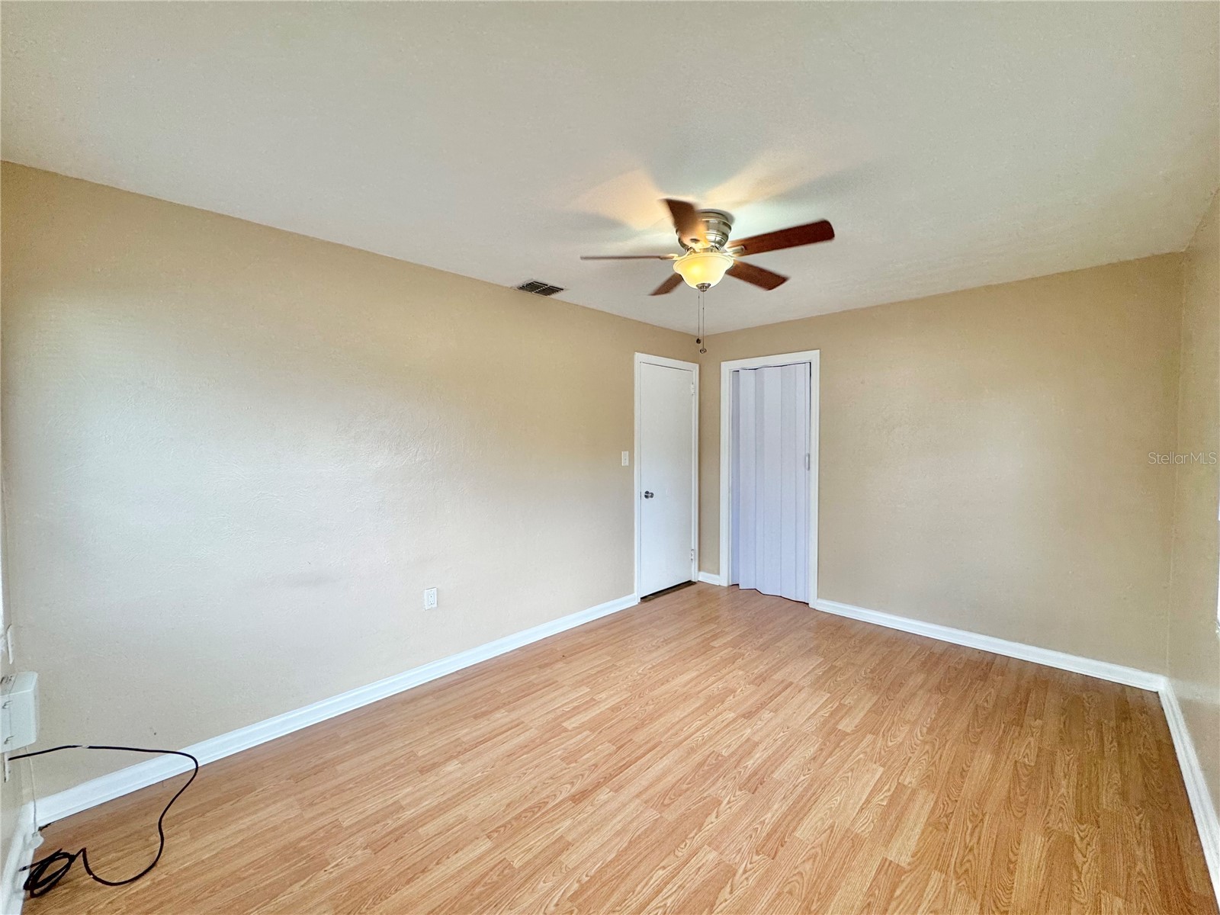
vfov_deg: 85.7
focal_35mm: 14
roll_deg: -0.1
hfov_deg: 102.1
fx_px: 493
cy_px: 458
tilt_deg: -1.9
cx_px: 610
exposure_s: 1/120
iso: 100
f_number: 2.2
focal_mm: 2.22
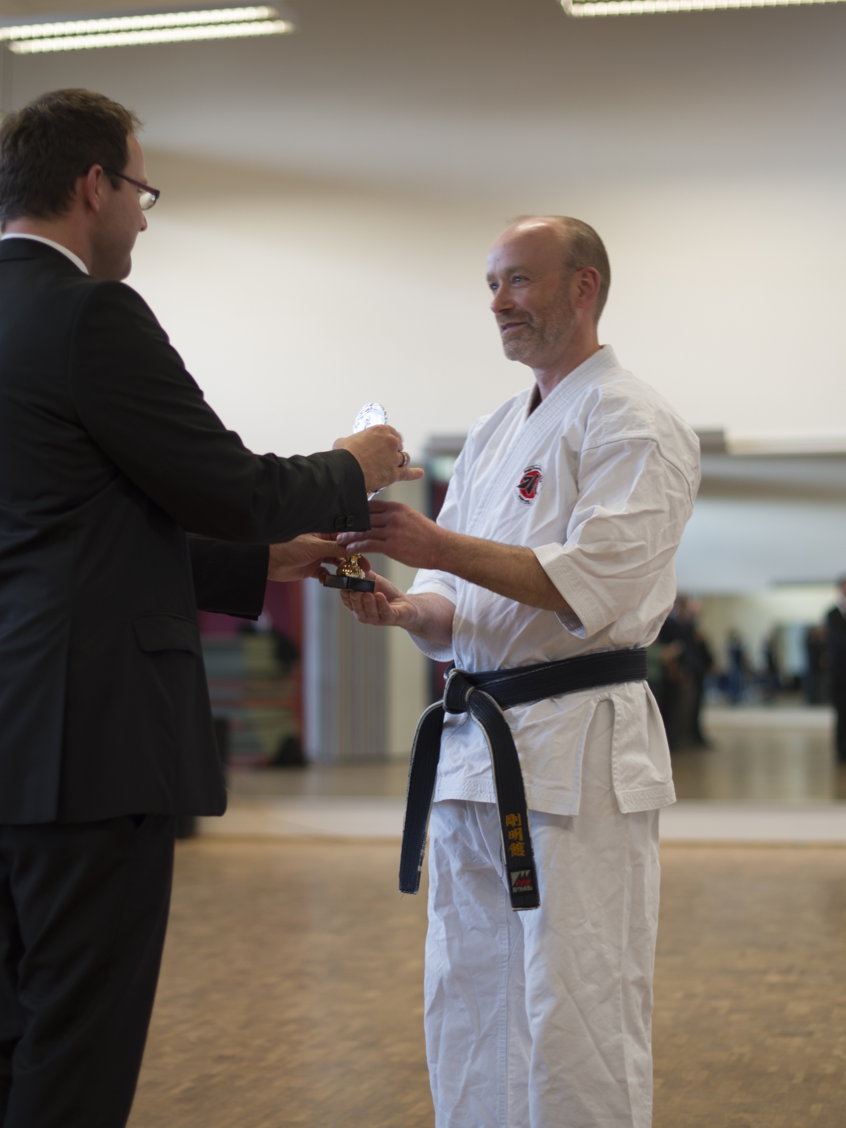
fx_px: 2379
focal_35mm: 73
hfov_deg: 20.2
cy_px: 569
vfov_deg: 26.7
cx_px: 396
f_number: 2
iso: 100
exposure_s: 1/50
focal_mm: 50
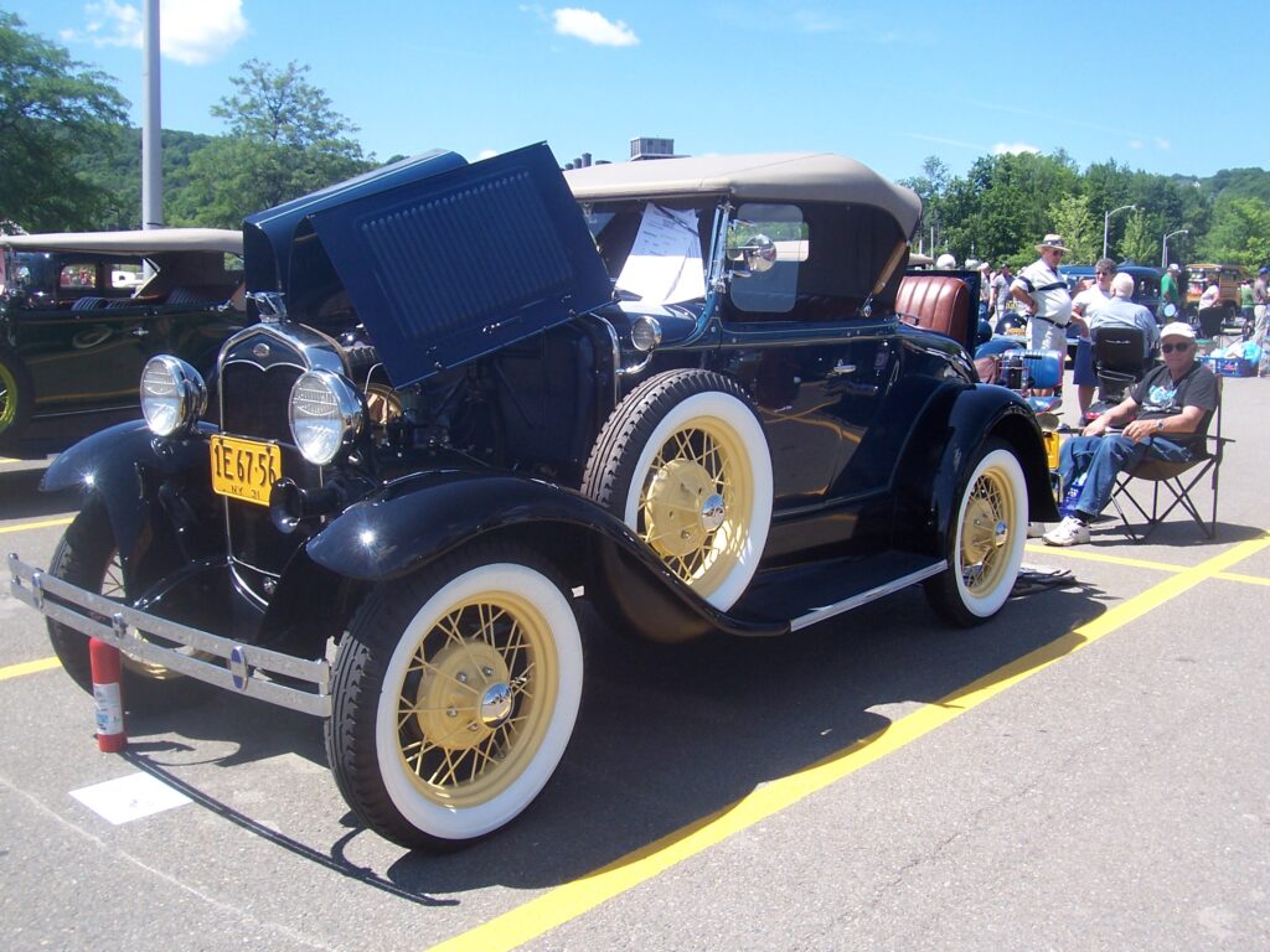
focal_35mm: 34
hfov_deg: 54.0
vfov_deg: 41.8
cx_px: 635
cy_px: 476
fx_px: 1247
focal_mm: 5.6
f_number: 5.6
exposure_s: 1/250
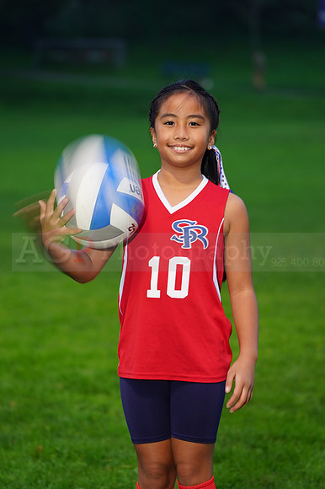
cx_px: 162
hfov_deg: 7.3
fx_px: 2535
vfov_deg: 11.0
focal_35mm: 187
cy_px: 244
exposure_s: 1/20
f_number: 5.6
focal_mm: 187
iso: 320
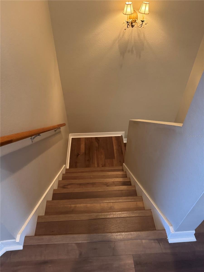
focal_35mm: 24
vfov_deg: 71.6
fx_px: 189
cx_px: 102
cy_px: 136
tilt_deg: -44.0
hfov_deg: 56.8
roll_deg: +0.2
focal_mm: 6.76
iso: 800
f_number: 1.78
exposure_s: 1/60
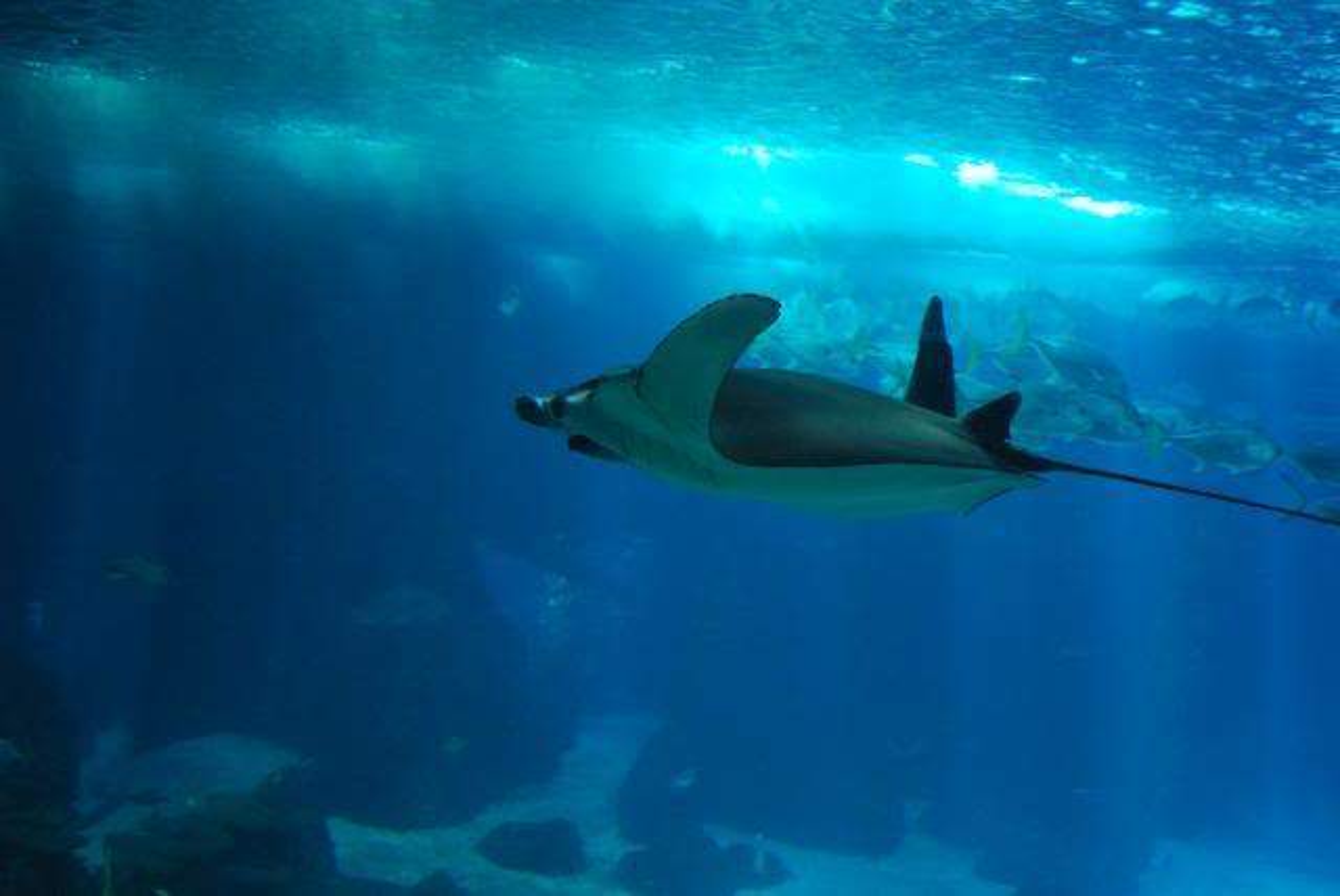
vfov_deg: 29.9
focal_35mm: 45
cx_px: 670
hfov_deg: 43.6
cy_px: 448
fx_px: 1676
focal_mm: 30
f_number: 4.2
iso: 1600
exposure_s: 1/60
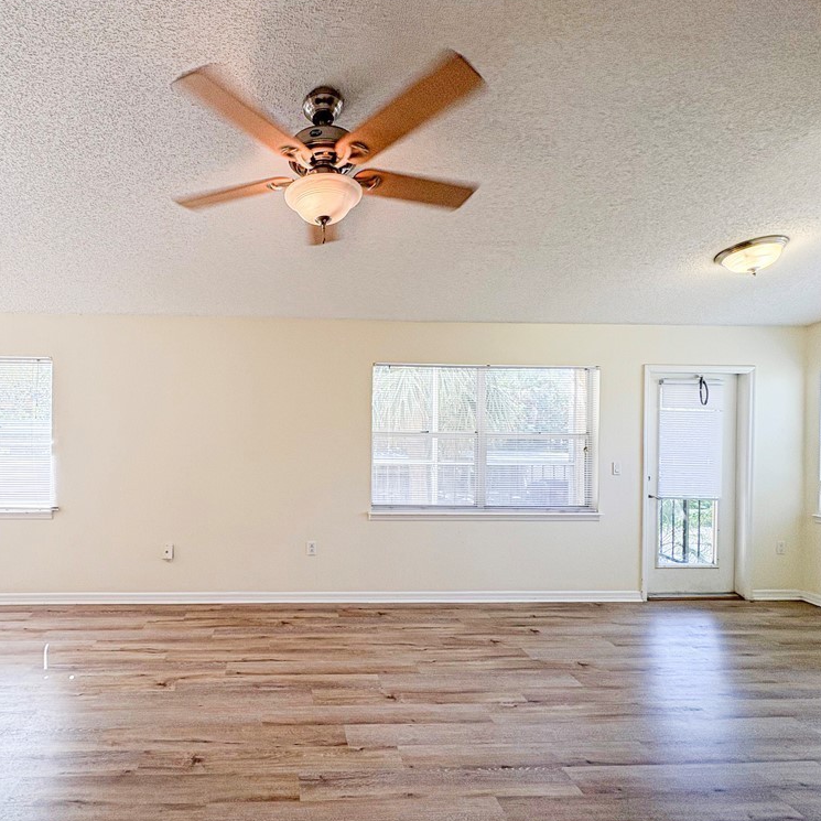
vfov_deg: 84.0
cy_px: 411
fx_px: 456
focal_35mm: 17
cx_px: 296
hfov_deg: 82.0
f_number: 2.2
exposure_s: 1/133
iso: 100
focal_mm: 2.22
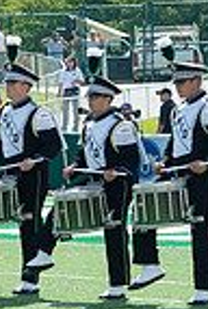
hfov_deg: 3.4
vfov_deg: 5.2
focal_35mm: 396
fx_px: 3415
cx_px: -366
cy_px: 158
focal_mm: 98
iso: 200
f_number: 4.5
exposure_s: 1/1000
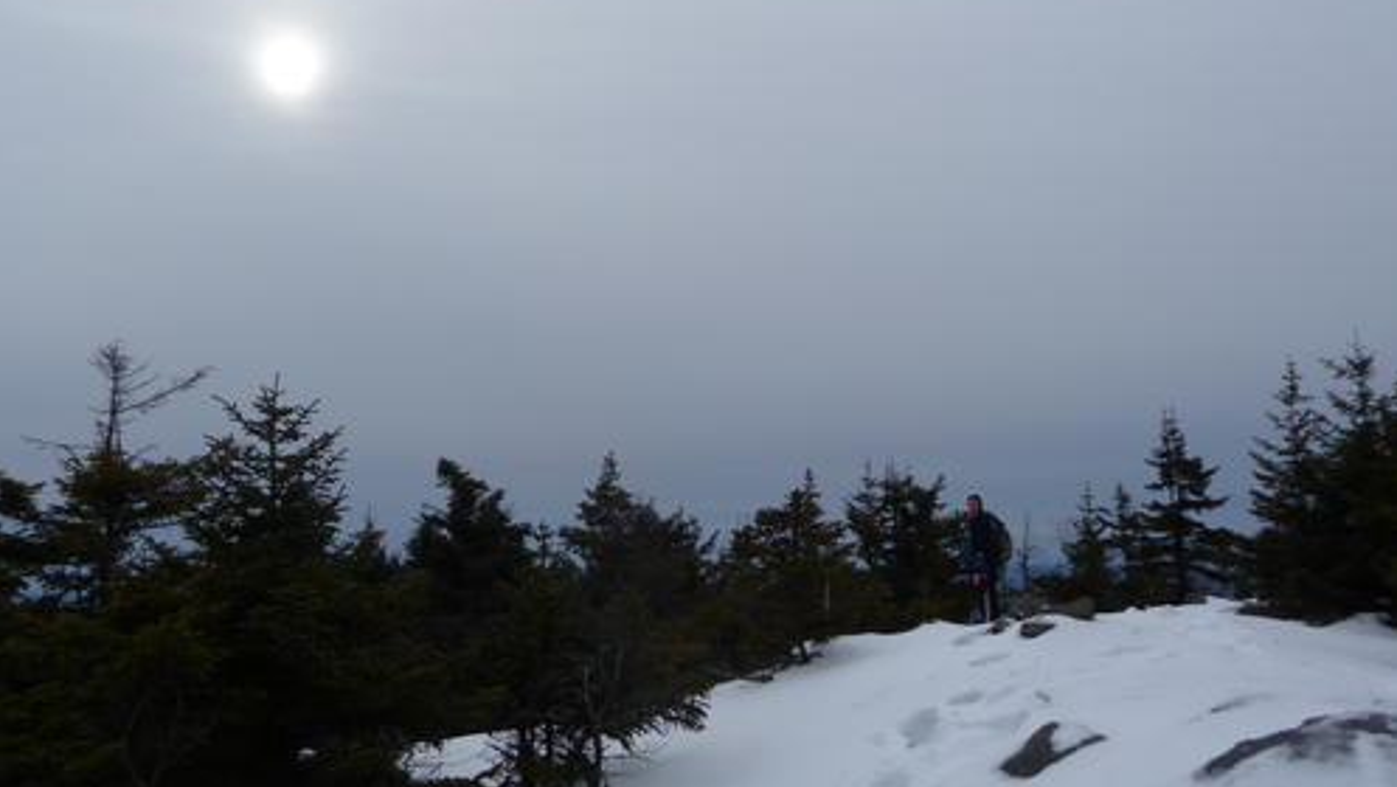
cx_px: 698
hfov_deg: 56.6
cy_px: 396
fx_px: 1297
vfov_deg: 33.8
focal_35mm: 35
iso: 100
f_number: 3.5
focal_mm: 5.3
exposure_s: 1/1000
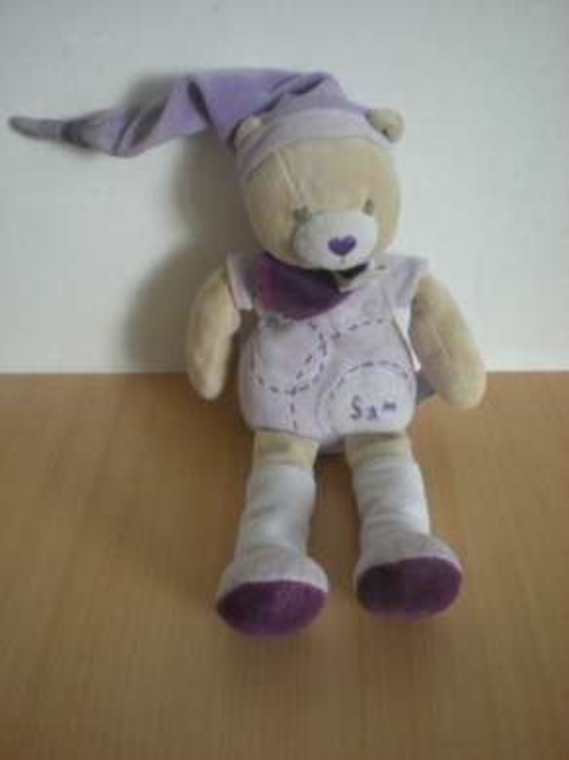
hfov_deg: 37.7
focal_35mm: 38
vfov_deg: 49.0
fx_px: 834
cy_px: 380
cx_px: 284
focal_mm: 6.3
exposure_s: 1/25.3
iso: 200
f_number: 3.1
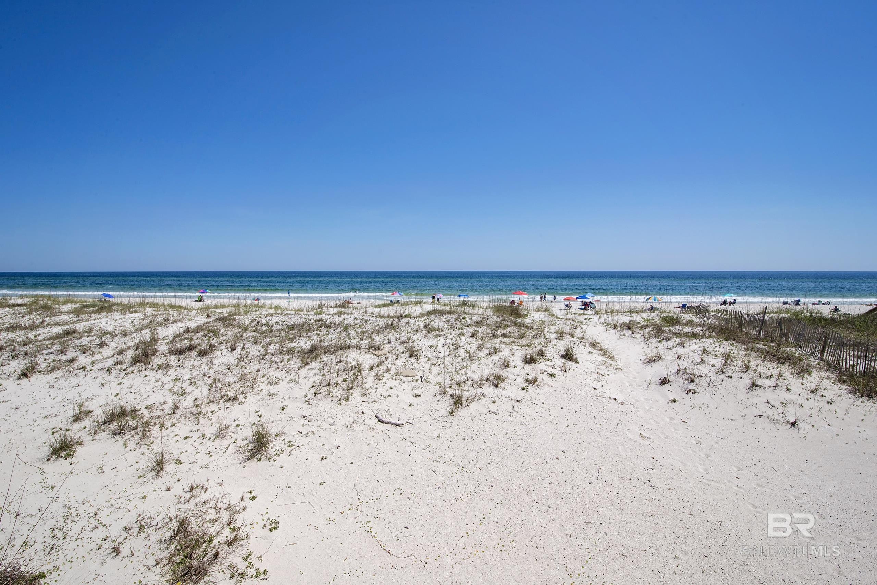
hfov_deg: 96.7
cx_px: 438
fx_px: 390
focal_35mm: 16
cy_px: 292
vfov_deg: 73.8
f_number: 16
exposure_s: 1/160
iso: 200
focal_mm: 16
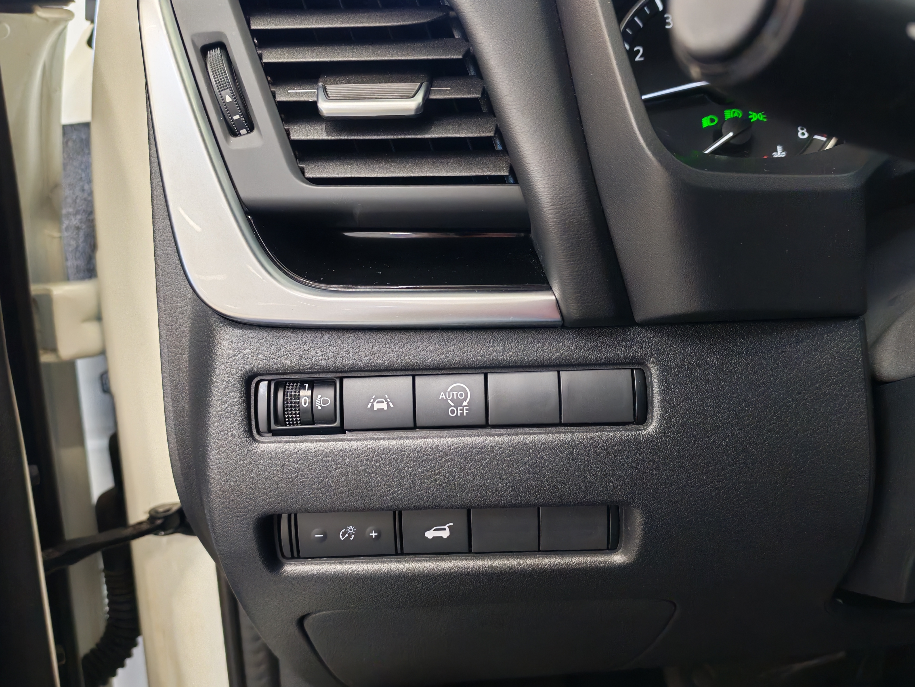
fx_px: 846
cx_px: 458
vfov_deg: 44.2
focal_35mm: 32
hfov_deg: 56.8
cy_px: 344
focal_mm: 6.12
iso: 872
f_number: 1.9
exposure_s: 1/100
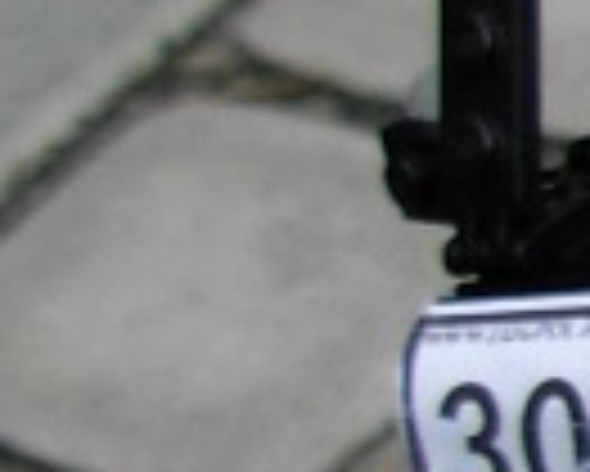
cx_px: 2175
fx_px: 5994
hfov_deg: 5.1
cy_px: 108
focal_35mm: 343
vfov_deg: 4.5
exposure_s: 1/527
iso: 79
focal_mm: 7.5
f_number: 3.1
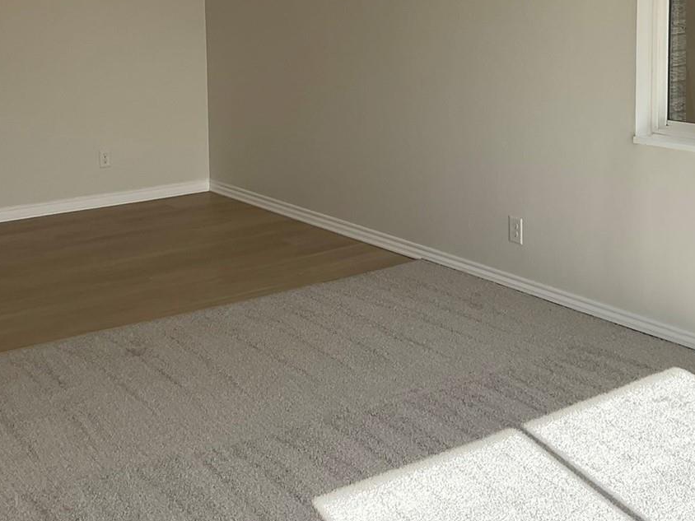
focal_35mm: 55
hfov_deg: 34.9
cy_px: 66
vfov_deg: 25.8
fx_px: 1104
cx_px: 297
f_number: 1.8
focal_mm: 3
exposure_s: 1/613
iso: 16
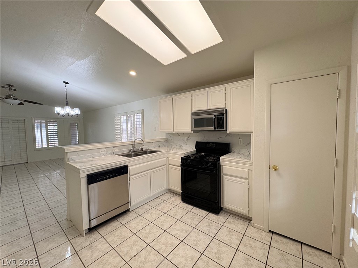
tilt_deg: -2.0
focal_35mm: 14
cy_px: 134
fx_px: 145
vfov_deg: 85.7
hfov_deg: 102.1
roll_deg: +1.3
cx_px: 179
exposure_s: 1/120
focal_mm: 2.22
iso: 200
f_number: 2.2
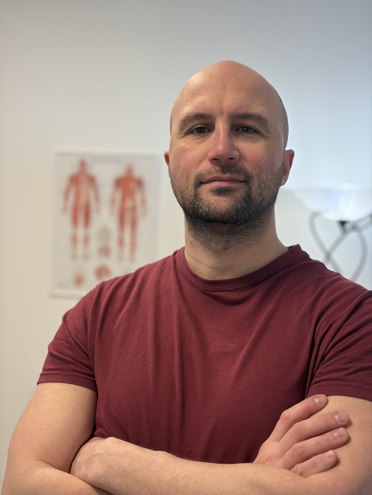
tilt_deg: -1.1
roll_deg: -2.2
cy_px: 248
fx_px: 745
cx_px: 186
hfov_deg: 28.0
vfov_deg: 36.8
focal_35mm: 52
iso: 125
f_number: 1.6
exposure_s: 1/100
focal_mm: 5.96
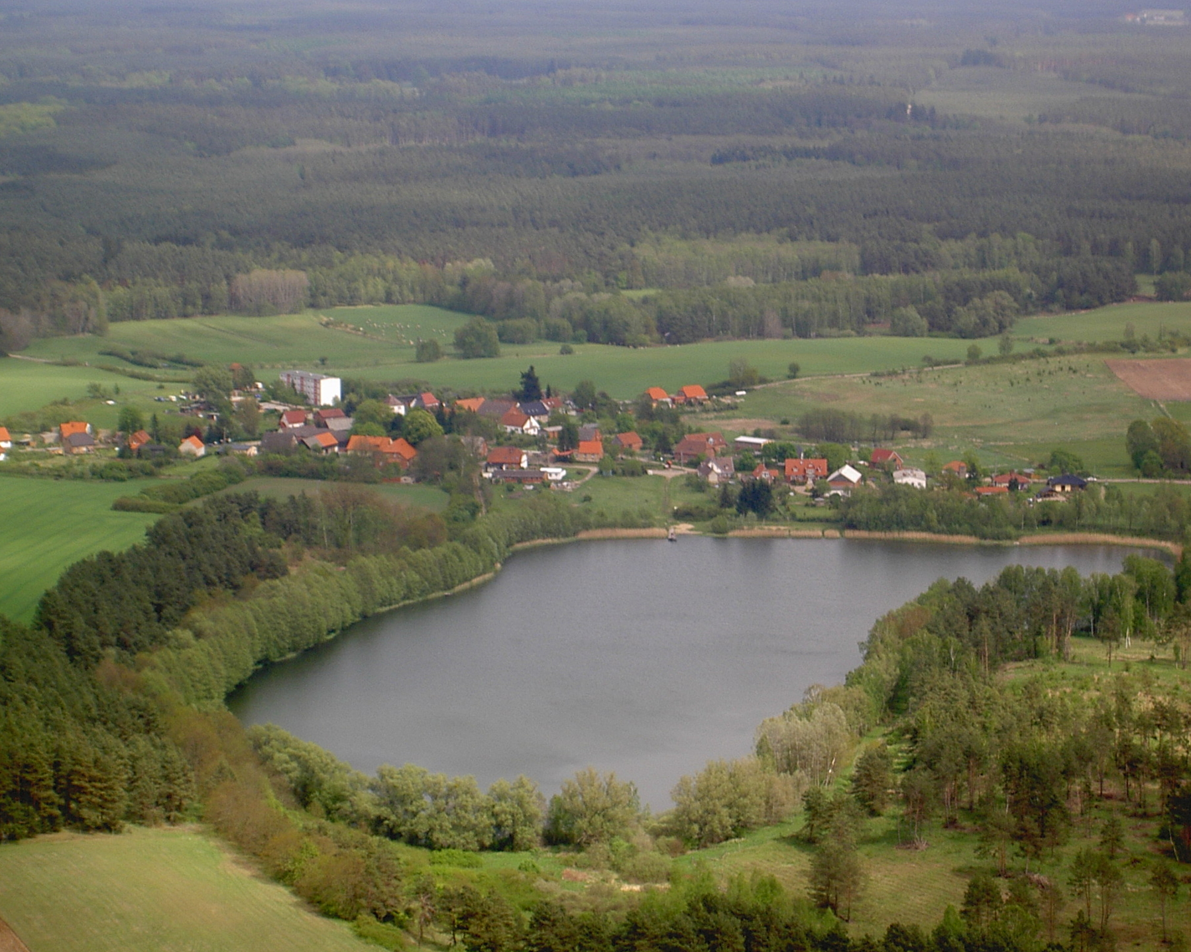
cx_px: 580
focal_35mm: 121
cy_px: 476
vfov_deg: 12.7
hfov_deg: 15.9
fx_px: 4264
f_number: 4.9
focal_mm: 24
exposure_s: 1/312
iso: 100
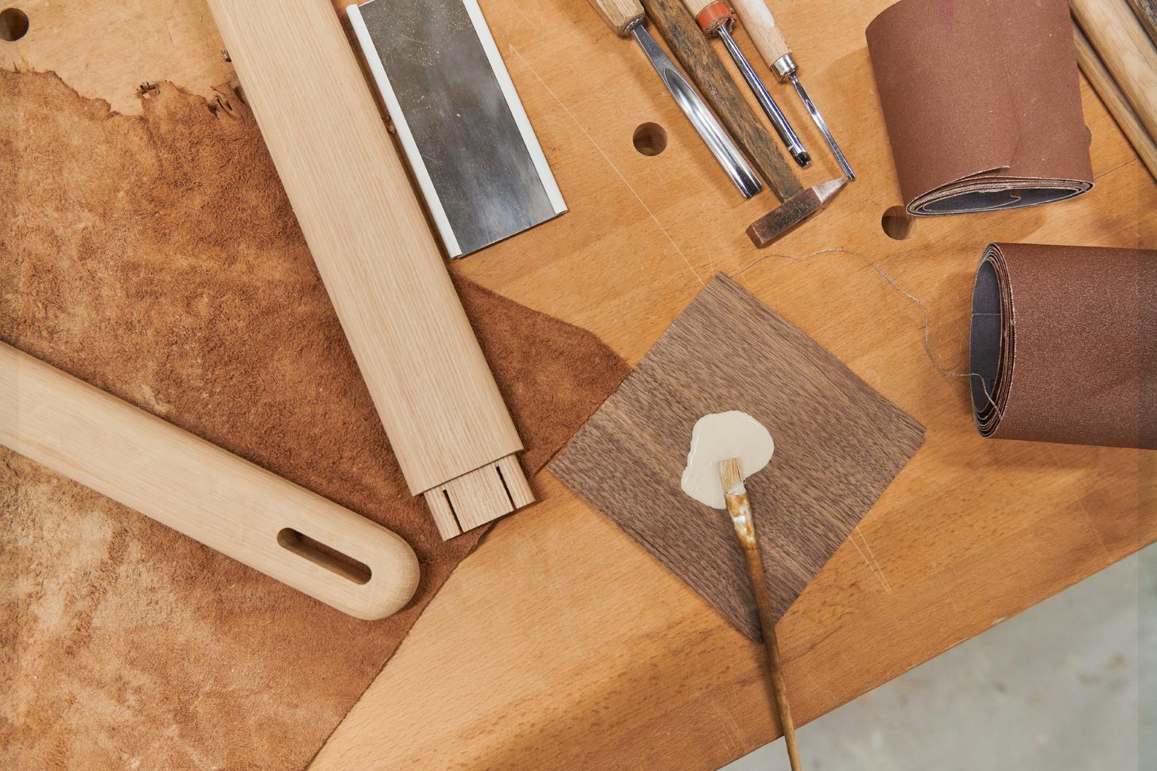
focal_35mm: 29
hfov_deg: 63.7
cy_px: 386
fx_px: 932
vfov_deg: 45.0
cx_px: 578
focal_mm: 29
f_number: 4.5
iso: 800
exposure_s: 1/250
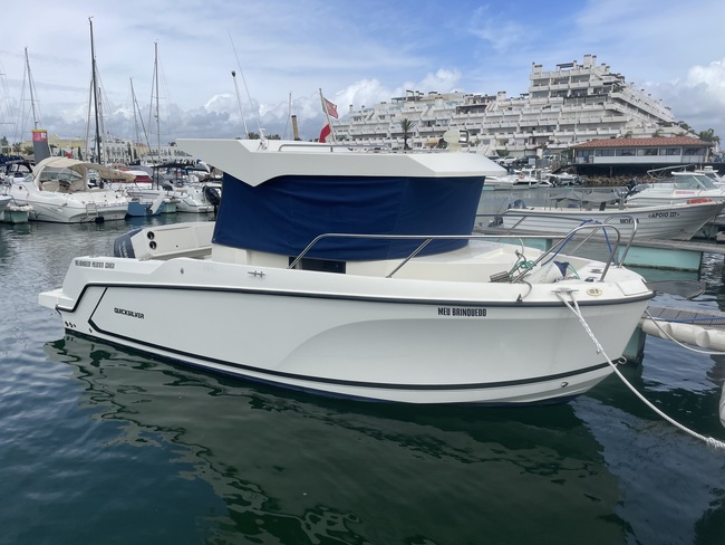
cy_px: 272
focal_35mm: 26
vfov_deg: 53.1
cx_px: 362
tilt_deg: -10.4
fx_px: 545
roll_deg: +0.6
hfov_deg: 67.3
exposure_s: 1/5814
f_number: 1.6
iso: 32
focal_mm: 4.2
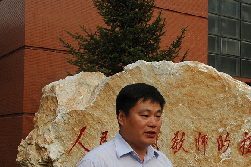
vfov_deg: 19.9
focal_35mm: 68
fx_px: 473
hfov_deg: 29.0
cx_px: 202
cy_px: 124
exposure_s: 1/400
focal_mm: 25
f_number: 11
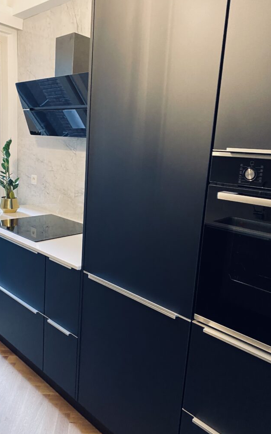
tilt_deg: -11.2
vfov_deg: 66.5
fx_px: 331
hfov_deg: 44.4
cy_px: 217
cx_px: 118
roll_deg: -4.1
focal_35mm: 28
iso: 640
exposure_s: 1/30
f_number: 1.8
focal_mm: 4.25
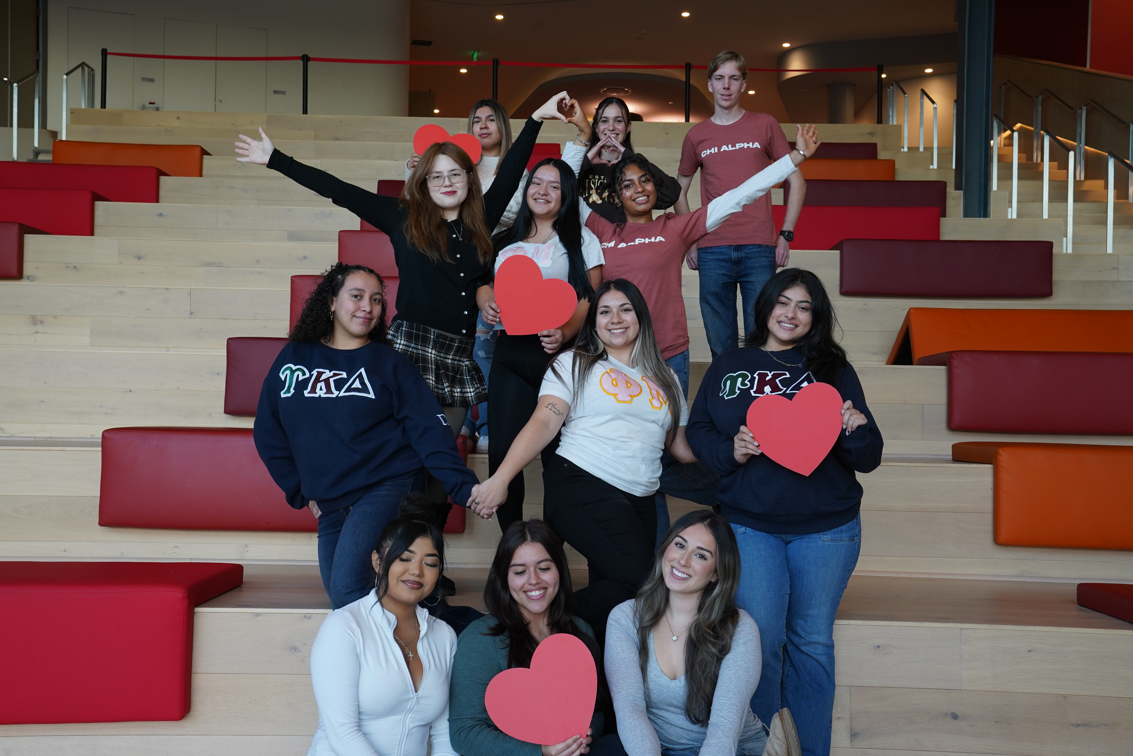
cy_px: 378
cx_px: 566
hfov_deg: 47.4
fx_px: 1290
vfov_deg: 32.6
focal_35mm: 41
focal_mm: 41
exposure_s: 1/60
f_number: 7.1
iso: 800
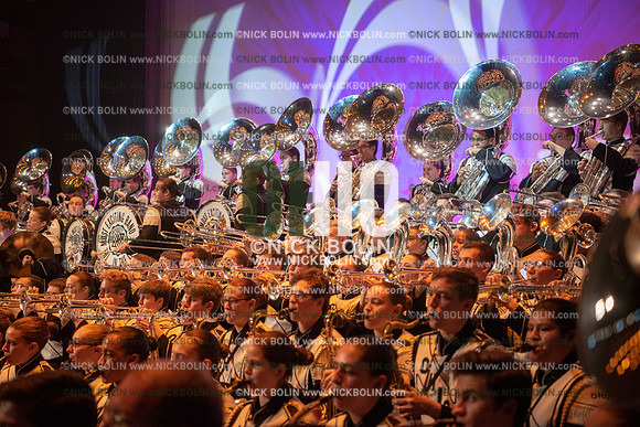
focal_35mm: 55
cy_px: 214
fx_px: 978
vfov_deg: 24.6
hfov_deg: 36.2
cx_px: 320
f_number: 2.8
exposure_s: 1/200
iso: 2000
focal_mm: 55
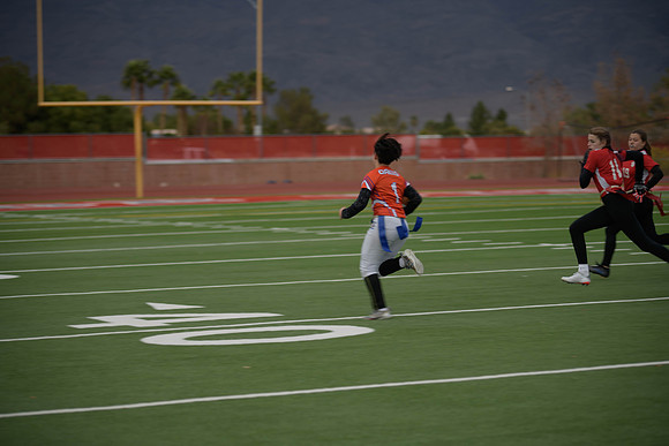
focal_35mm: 112
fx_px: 2082
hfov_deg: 18.3
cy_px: 223
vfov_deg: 12.2
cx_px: 334
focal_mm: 112
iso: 80
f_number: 2.8
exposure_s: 1/200
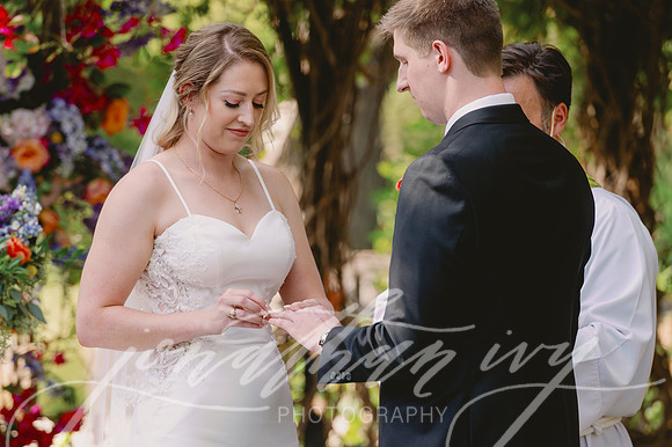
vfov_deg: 5.5
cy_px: 280
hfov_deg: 8.2
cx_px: 251
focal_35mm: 251
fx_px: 4680
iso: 100
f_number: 2.8
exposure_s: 1/200
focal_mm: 200
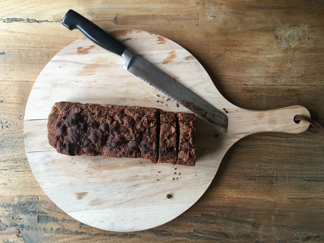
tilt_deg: -88.1
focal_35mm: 29
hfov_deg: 61.7
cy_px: 122
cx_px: 162
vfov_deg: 48.2
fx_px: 271
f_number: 2.2
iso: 100
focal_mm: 4.15
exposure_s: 1/33
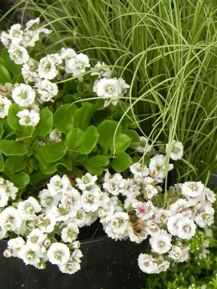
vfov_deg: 8.0
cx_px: 108
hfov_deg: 6.0
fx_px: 2065
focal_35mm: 247
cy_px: 144
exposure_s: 1/400
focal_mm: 44
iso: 160
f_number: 5
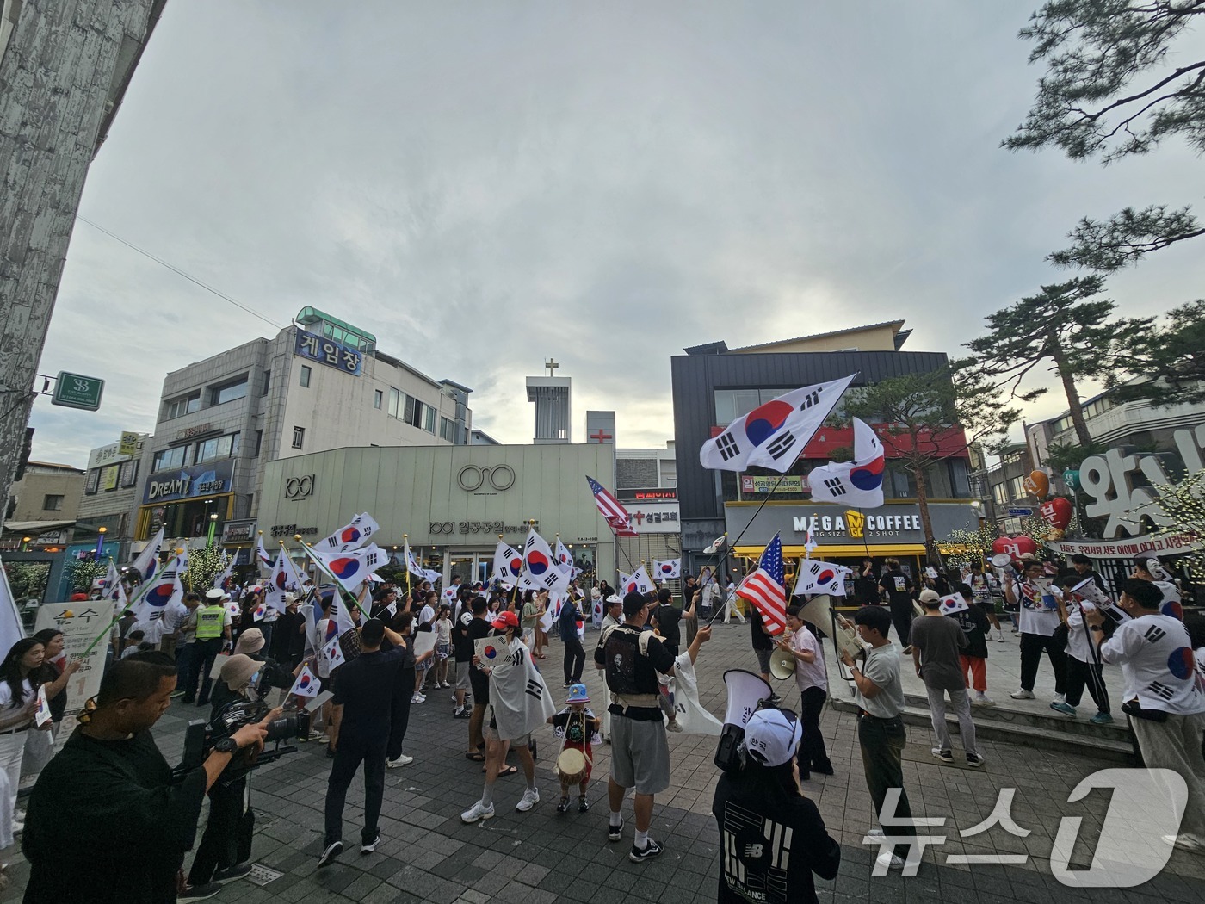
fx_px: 453
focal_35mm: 13
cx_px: 602
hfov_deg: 106.2
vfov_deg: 89.9
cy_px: 452
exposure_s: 1/1189
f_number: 2.2
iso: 50
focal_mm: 2.2
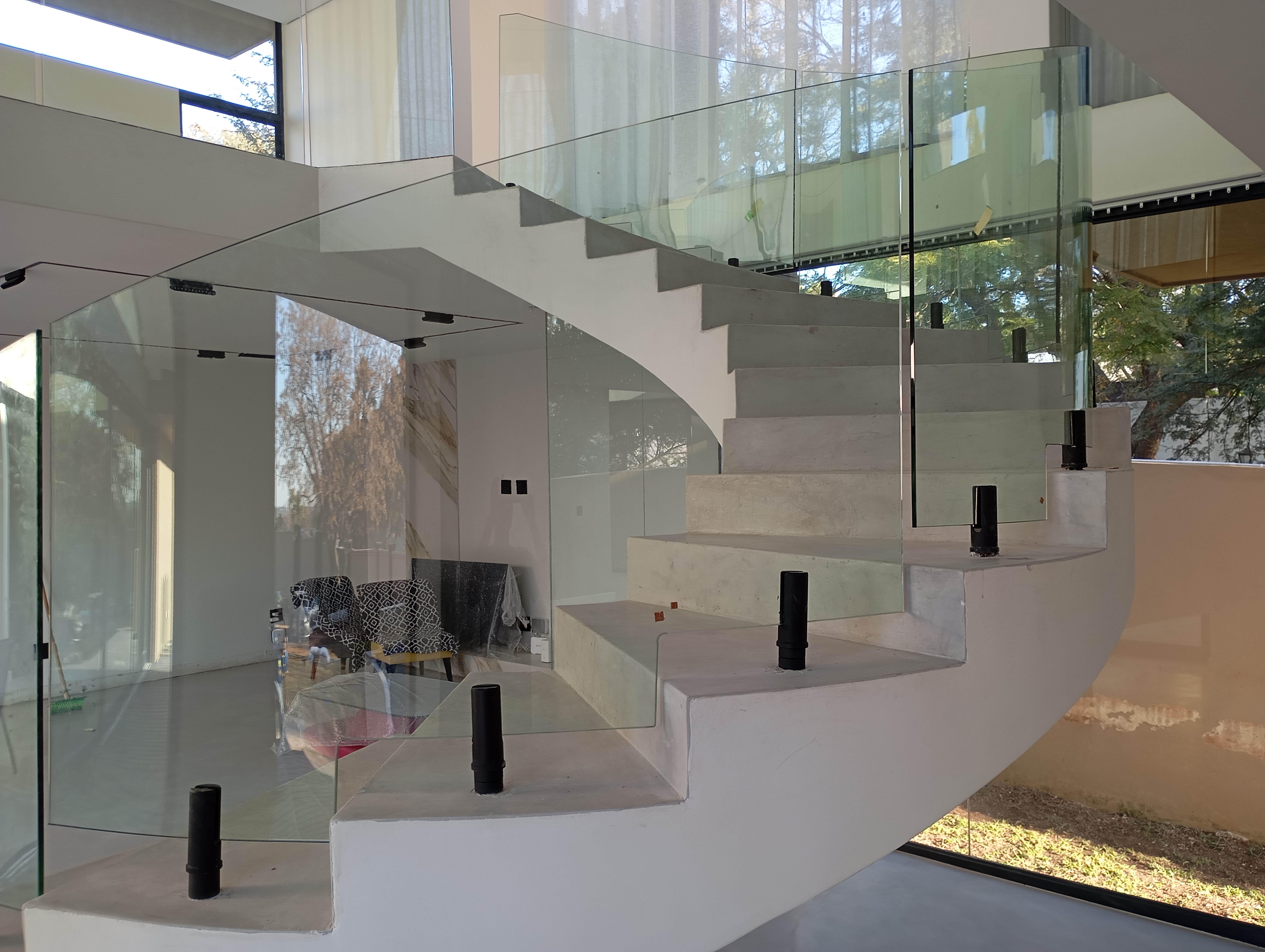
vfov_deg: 49.9
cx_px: 632
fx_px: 1025
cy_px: 476
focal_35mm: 28
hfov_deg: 63.4
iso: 168
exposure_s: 1/50
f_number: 1.8
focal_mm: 4.27
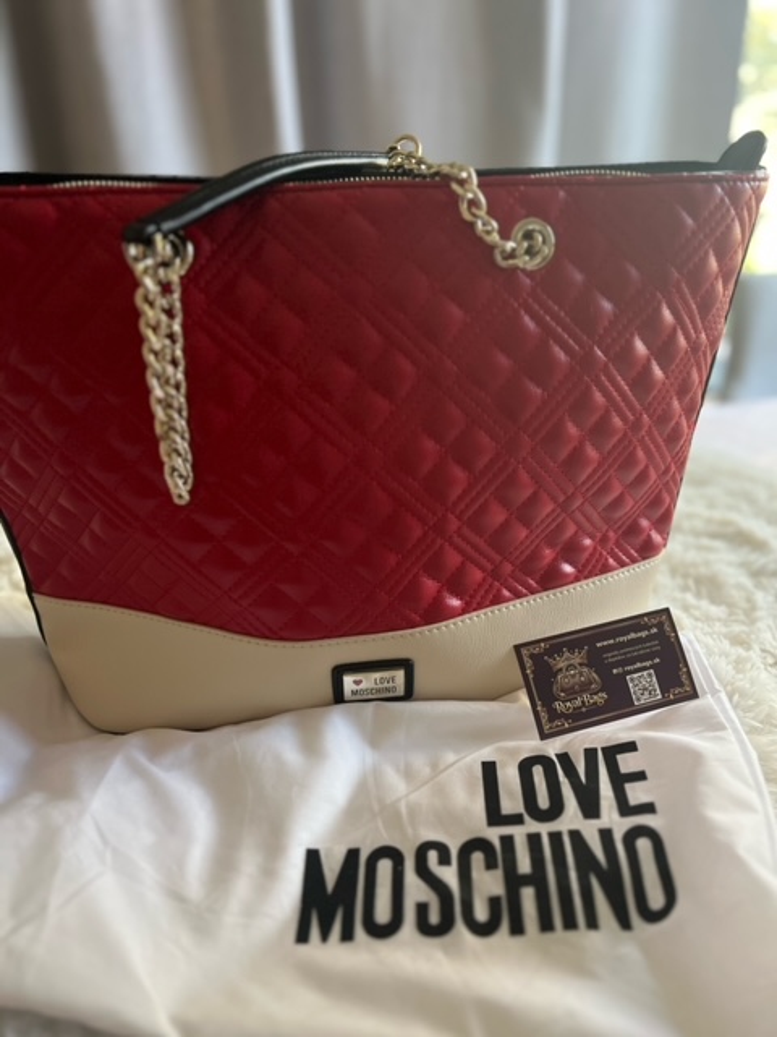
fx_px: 778
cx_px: 388
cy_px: 518
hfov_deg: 53.1
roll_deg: -0.4
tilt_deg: -27.0
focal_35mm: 26
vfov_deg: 67.3
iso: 125
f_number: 1.5
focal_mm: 5.7
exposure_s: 1/84
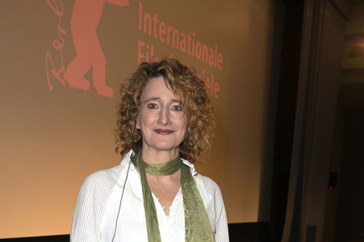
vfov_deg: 35.0
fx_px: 384
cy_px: 121
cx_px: 182
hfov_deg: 50.7
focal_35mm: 38
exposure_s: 1/125
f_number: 5.6
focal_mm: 38
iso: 1600
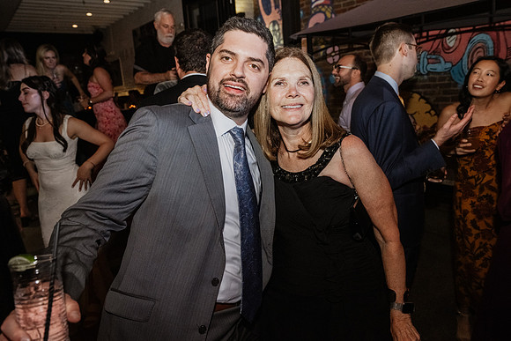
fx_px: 383
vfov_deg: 48.0
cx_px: 256
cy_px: 170
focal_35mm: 27
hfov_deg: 67.4
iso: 4000
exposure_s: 1/200
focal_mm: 27
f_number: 4.5
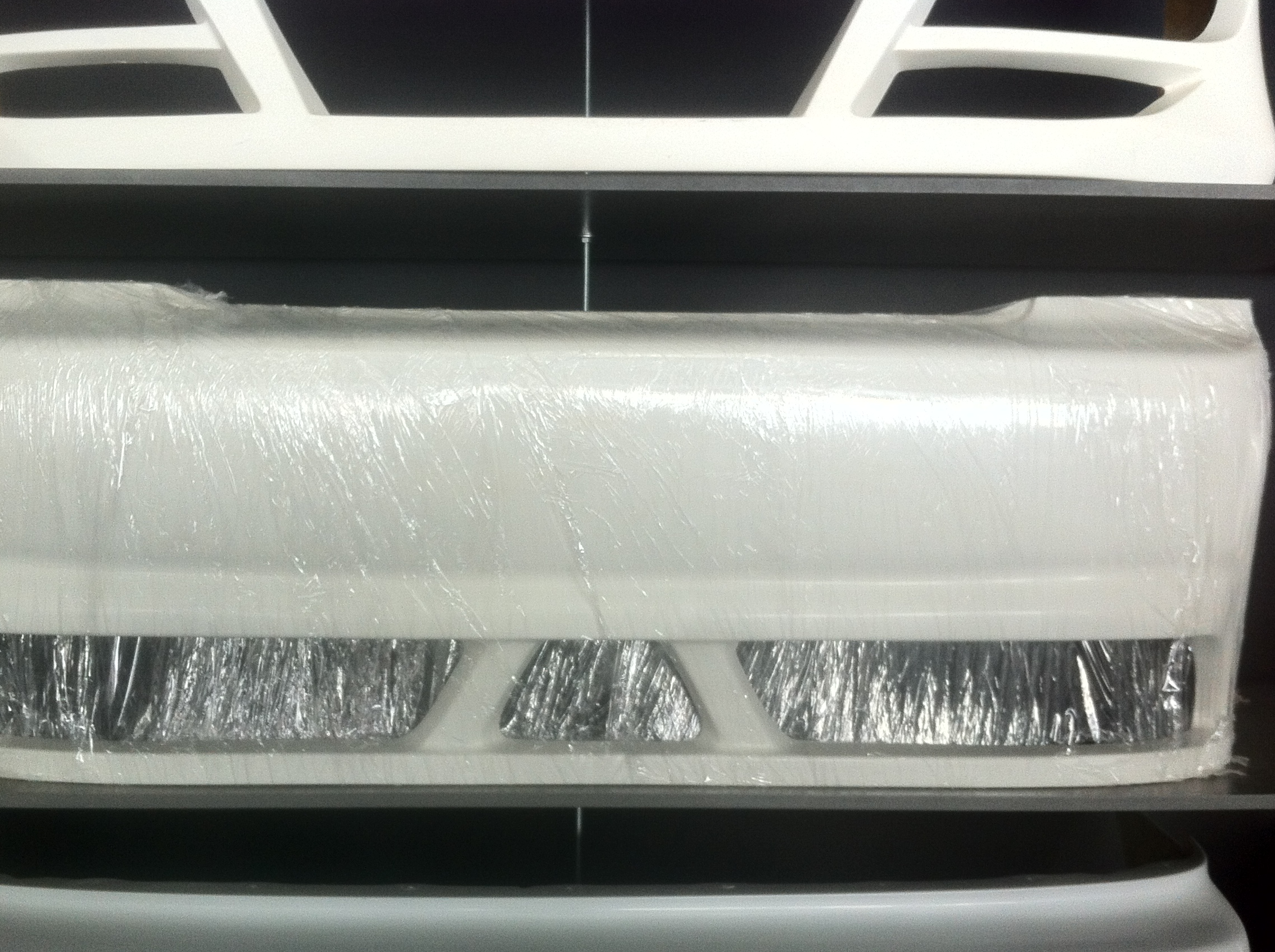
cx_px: 566
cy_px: 532
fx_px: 1471
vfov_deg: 35.8
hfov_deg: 46.8
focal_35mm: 40
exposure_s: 1/40
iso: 100
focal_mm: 3.85
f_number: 2.8
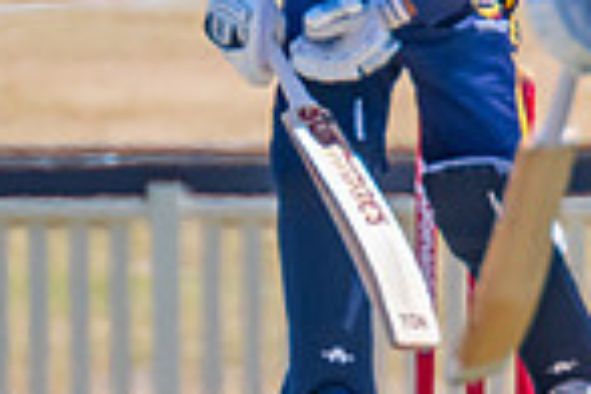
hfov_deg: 0.6
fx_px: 59998
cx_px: 207
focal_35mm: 3655
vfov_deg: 0.4
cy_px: 12
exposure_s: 1/2000
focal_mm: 600
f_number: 5.6
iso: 800
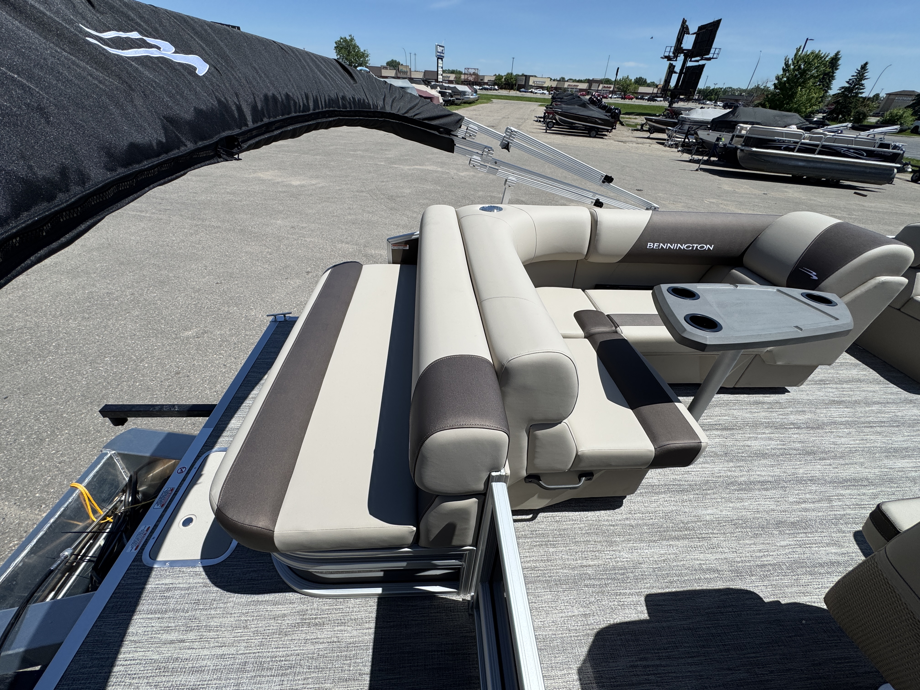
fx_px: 372
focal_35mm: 14
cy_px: 345
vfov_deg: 85.7
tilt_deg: -36.1
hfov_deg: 102.1
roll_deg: -3.3
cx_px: 460
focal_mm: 2.22
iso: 50
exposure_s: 1/3717
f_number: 2.2
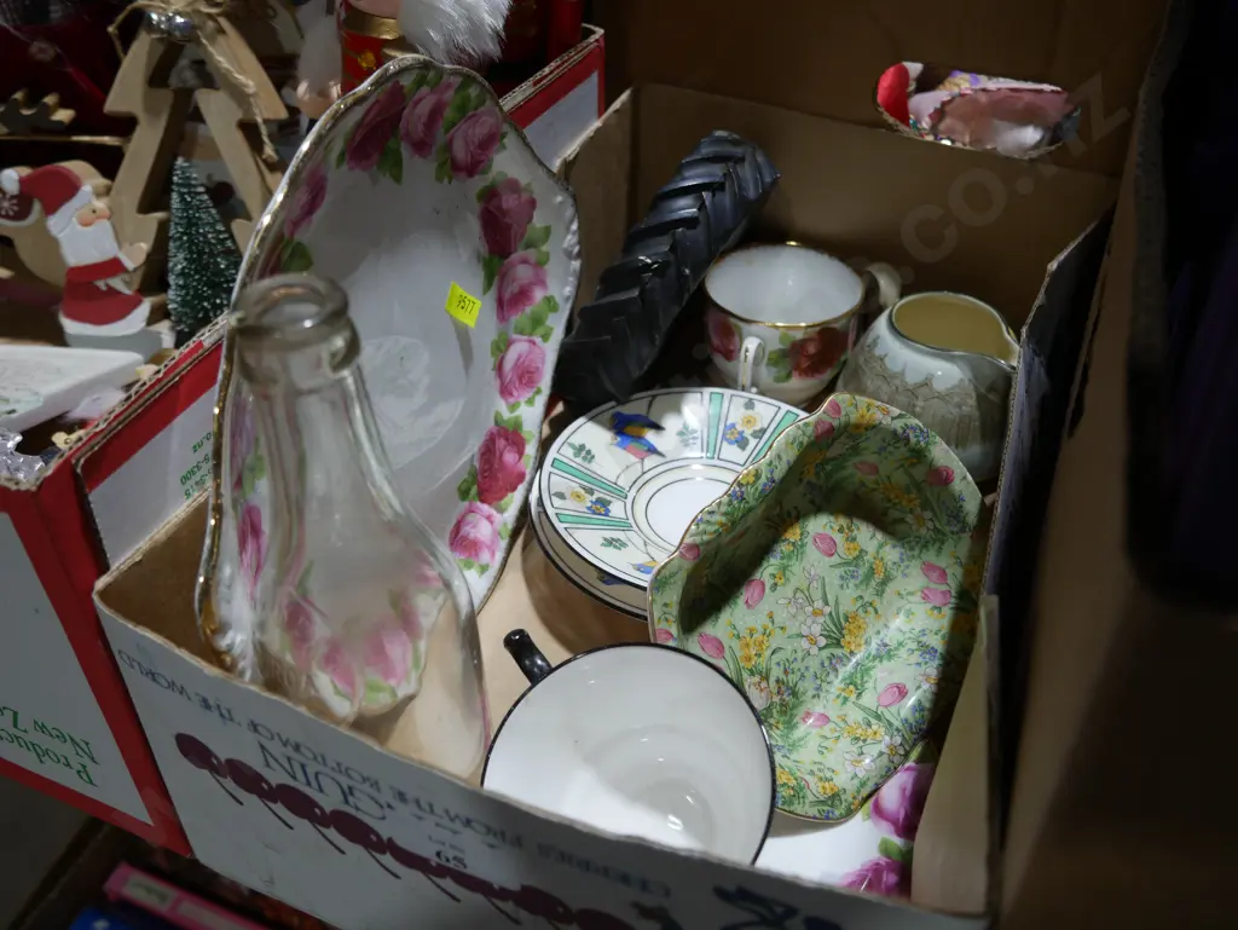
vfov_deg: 41.8
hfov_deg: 53.9
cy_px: 465
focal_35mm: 34
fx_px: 1217
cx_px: 619
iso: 200
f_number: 4
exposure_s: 1/100
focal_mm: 17
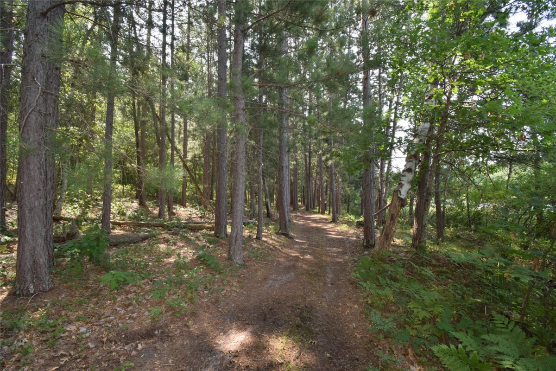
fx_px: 232
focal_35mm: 15
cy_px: 186
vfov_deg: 77.3
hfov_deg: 100.4
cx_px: 278
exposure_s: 1/80
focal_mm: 10
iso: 320
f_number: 10
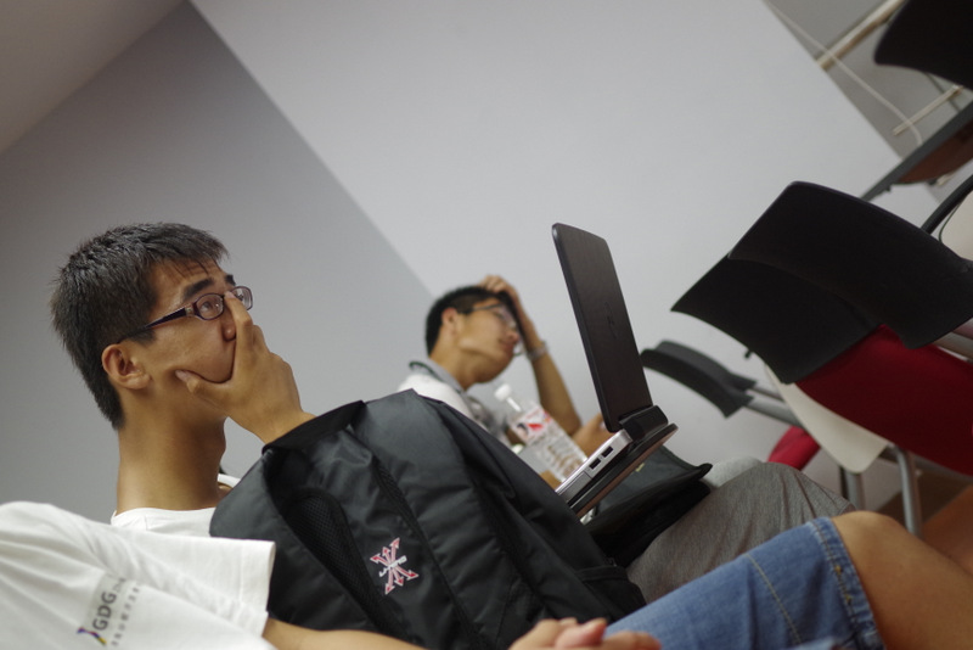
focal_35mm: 52
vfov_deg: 26.0
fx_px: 1406
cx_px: 486
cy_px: 325
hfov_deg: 38.2
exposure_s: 1/60
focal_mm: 35
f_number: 2.4
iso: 800
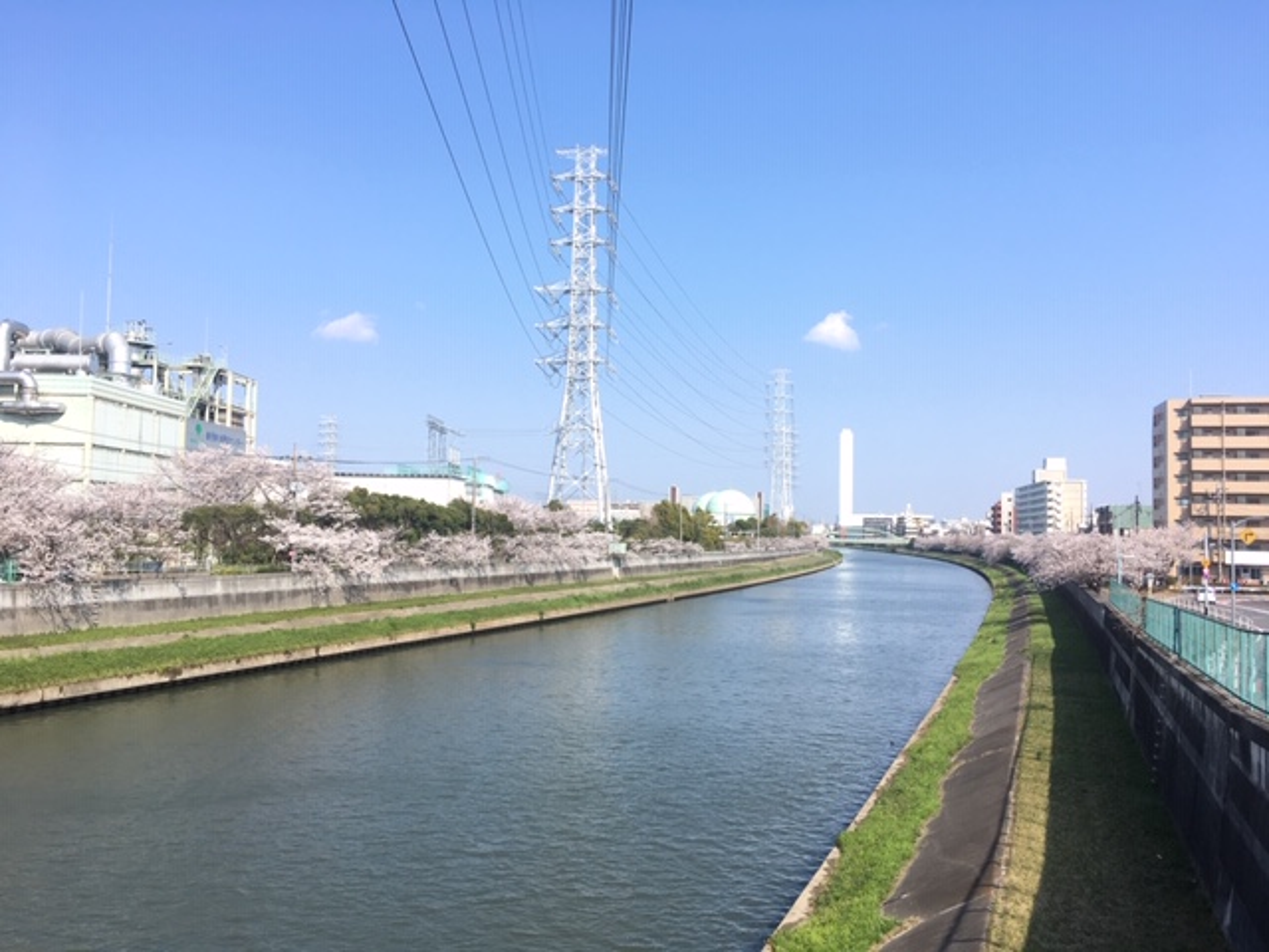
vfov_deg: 48.2
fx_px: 1063
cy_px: 476
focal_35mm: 29
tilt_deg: +3.5
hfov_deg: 61.7
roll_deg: -1.6
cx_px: 634
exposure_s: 1/855
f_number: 2.2
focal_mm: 4.15
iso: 25
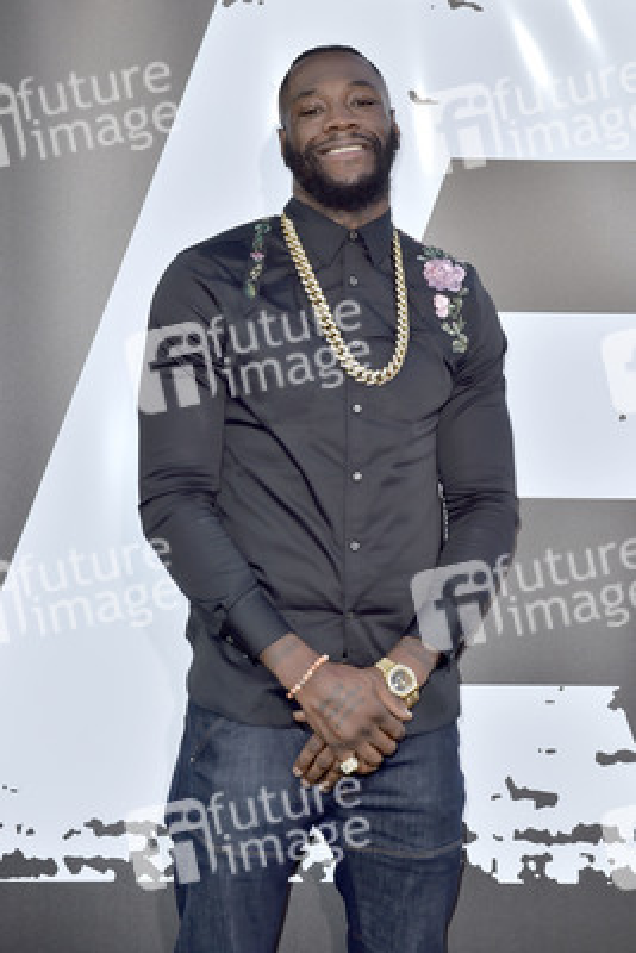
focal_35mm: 62
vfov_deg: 32.4
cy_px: 476
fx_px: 1641
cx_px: 318
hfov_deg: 21.9
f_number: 6.3
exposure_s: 1/250
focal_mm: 62
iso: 250
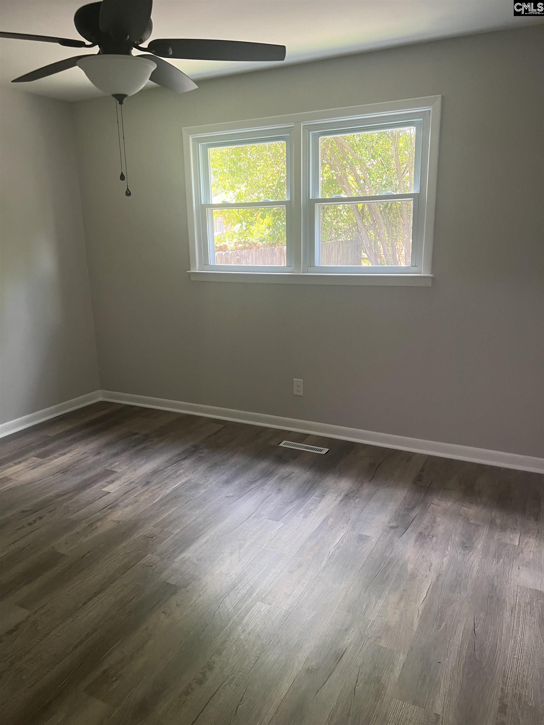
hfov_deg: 53.1
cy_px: 362
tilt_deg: -12.8
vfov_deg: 67.3
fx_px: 545
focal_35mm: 26
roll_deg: +1.5
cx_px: 272
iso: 125
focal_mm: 5.7
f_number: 1.5
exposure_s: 1/60
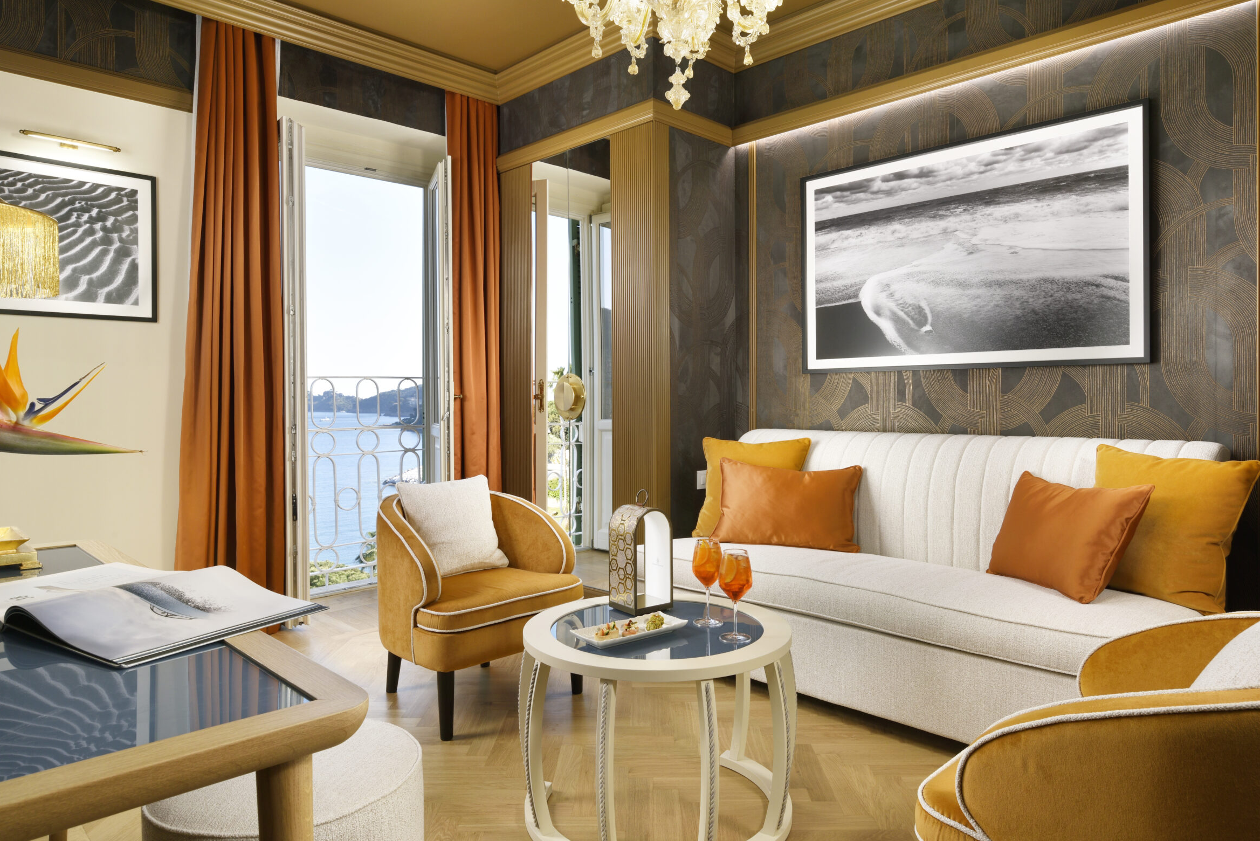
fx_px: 805
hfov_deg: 76.1
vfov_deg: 55.1
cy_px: 404
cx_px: 644
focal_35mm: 23
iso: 200
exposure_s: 1/2.5
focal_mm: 21
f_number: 13
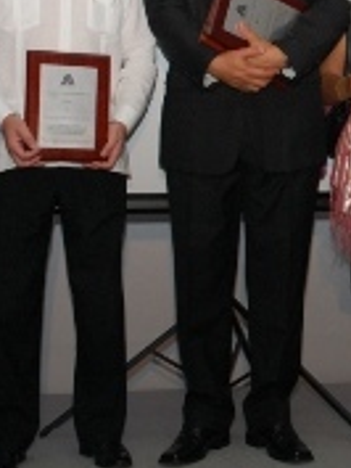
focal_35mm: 95
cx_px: 367
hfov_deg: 15.3
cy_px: 119
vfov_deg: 20.5
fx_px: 1283
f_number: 5.6
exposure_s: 1/125
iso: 800
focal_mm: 26
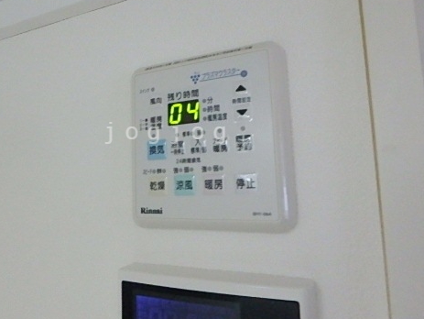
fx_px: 355
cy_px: 133
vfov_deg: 48.1
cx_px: 168
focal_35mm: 29
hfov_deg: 61.0
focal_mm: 3.7
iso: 1000
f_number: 3.5
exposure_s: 1/30
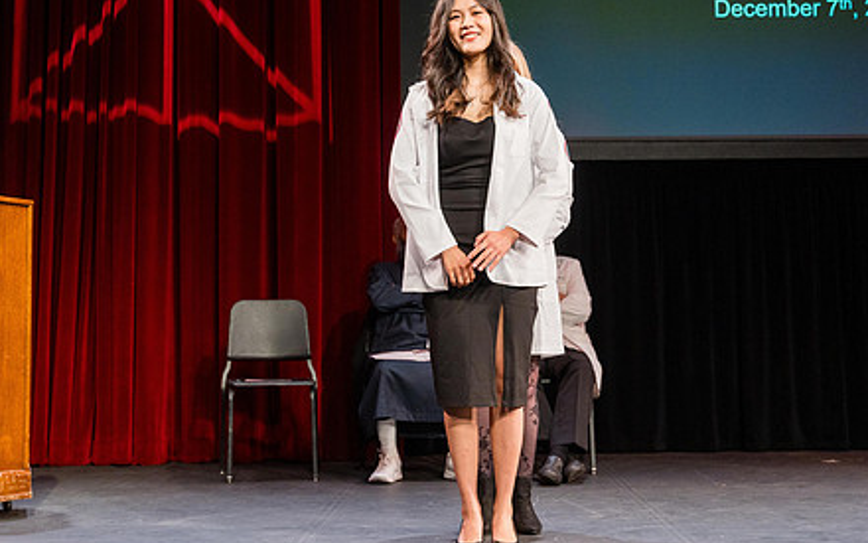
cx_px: 493
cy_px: 254
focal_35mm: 62
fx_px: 1467
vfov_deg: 21.0
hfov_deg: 32.9
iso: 1250
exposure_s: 1/320
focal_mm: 46.1
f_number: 3.5
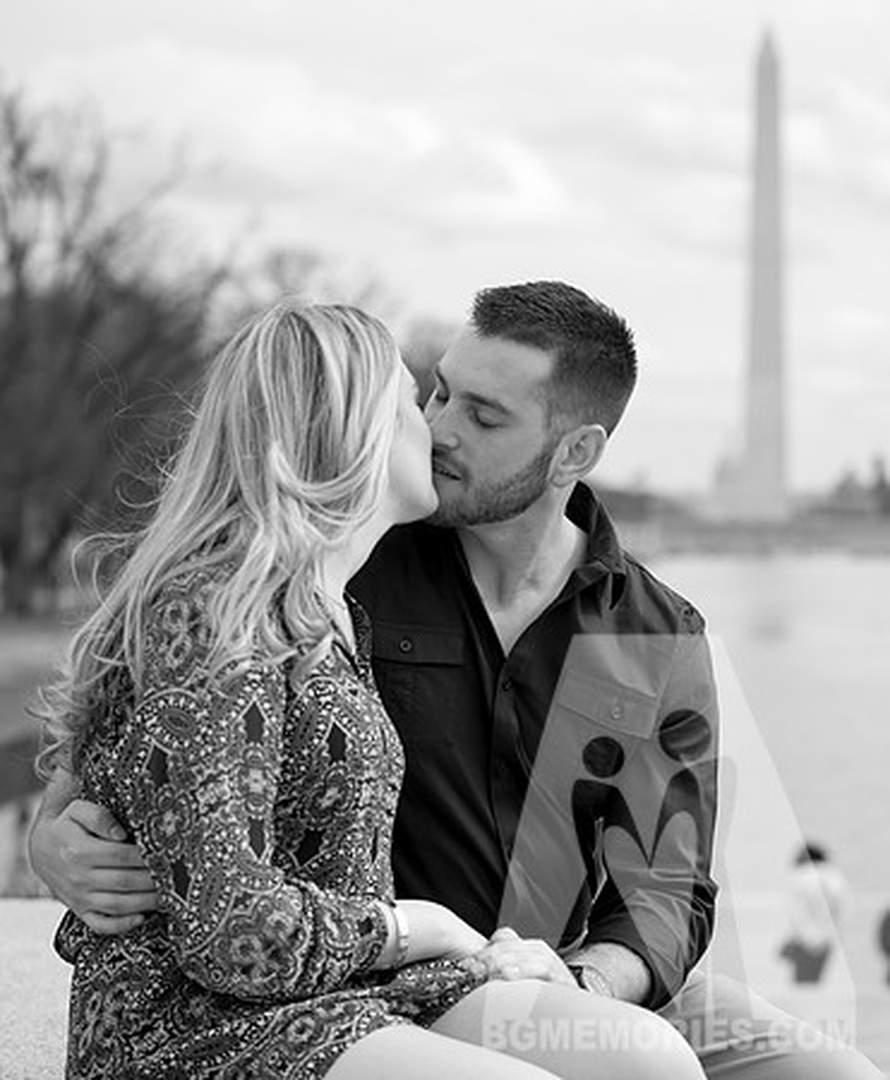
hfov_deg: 14.8
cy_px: 573
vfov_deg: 17.9
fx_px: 3418
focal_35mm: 106
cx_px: 642
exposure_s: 1/800
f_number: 3.5
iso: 160
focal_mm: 70
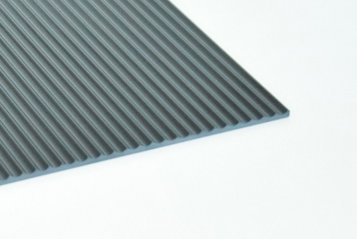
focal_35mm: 170
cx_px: -19
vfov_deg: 8.1
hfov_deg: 11.9
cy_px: 50
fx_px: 1687
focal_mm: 38
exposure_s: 1/200
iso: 6400
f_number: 4.5
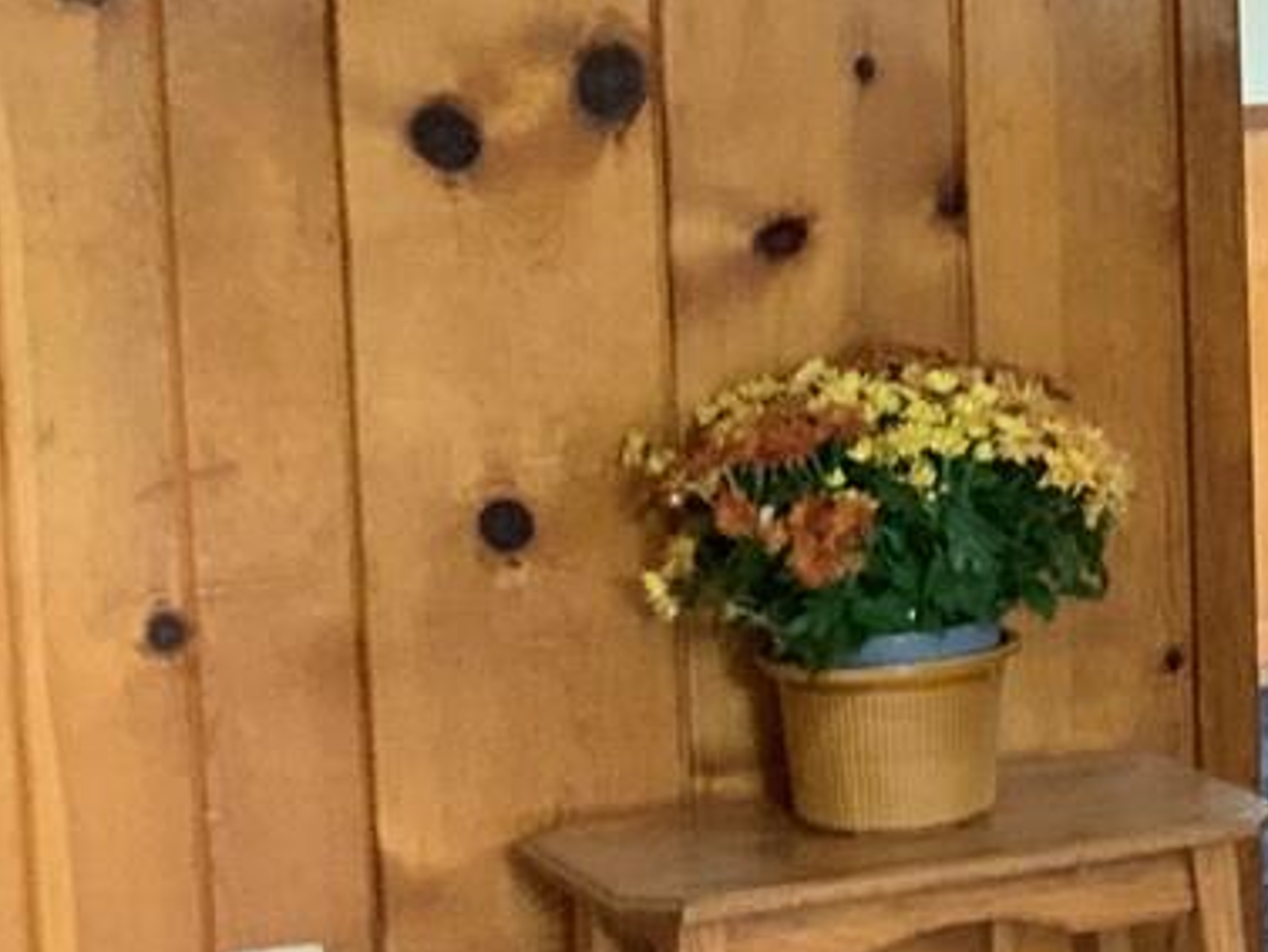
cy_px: 346
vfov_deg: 12.0
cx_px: 2422
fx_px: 4507
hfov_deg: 13.9
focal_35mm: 123
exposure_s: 1/60
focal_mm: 3
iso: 250
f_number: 1.8
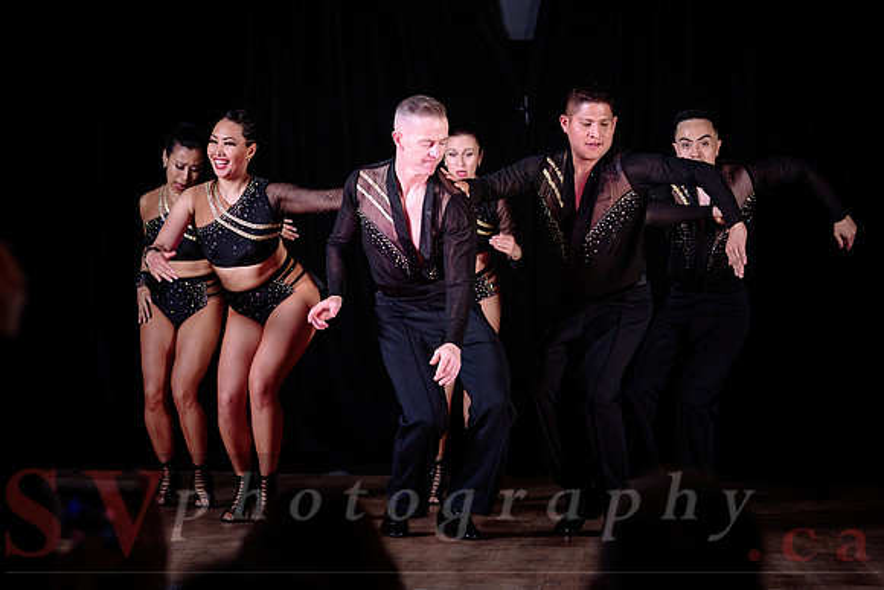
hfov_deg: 17.5
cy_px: 213
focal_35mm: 117
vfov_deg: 11.7
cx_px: 522
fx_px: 2865
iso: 400
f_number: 3.2
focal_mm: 82
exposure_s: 1/200
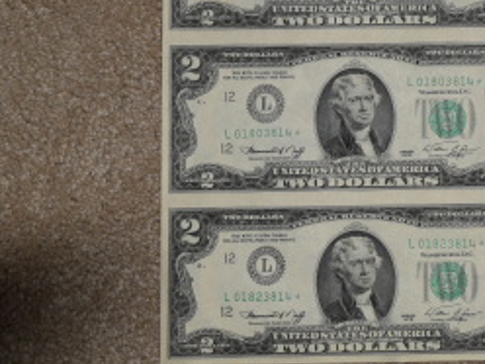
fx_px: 1615
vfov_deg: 12.8
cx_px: 518
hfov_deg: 16.6
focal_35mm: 115
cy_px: 41
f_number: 8
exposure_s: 1/60
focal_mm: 31
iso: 100
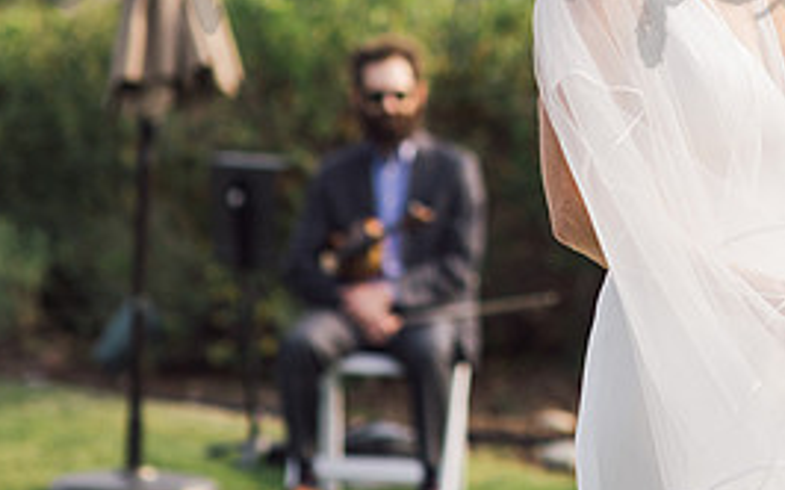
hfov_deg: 10.7
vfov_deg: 6.7
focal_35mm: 194
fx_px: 4149
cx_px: 720
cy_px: -58
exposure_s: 1/1250
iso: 160
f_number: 2.5
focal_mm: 85
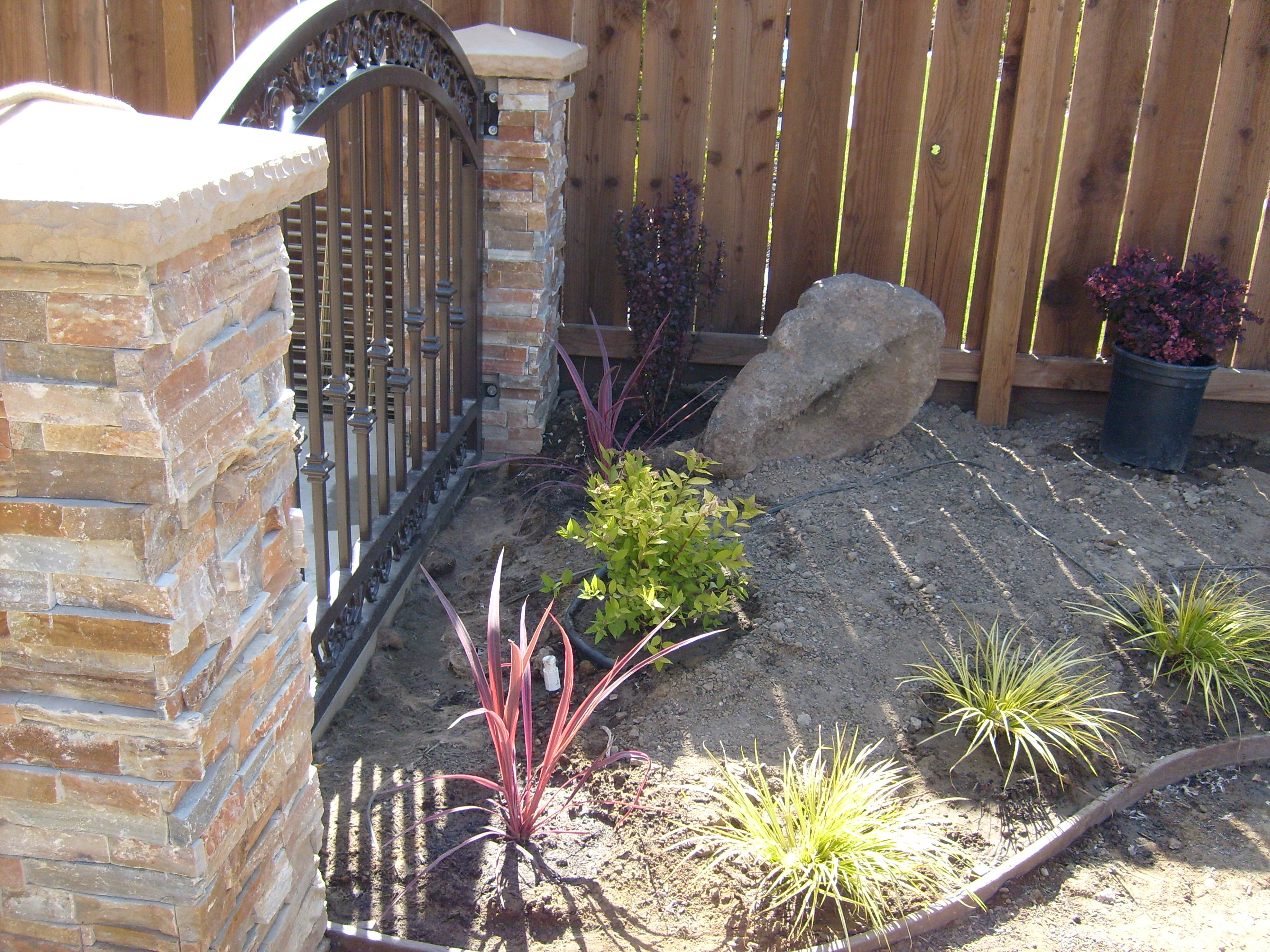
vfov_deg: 40.7
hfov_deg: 52.6
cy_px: 476
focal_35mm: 35
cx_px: 635
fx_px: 1284
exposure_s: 1/250
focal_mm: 5.8
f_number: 2.8
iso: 80
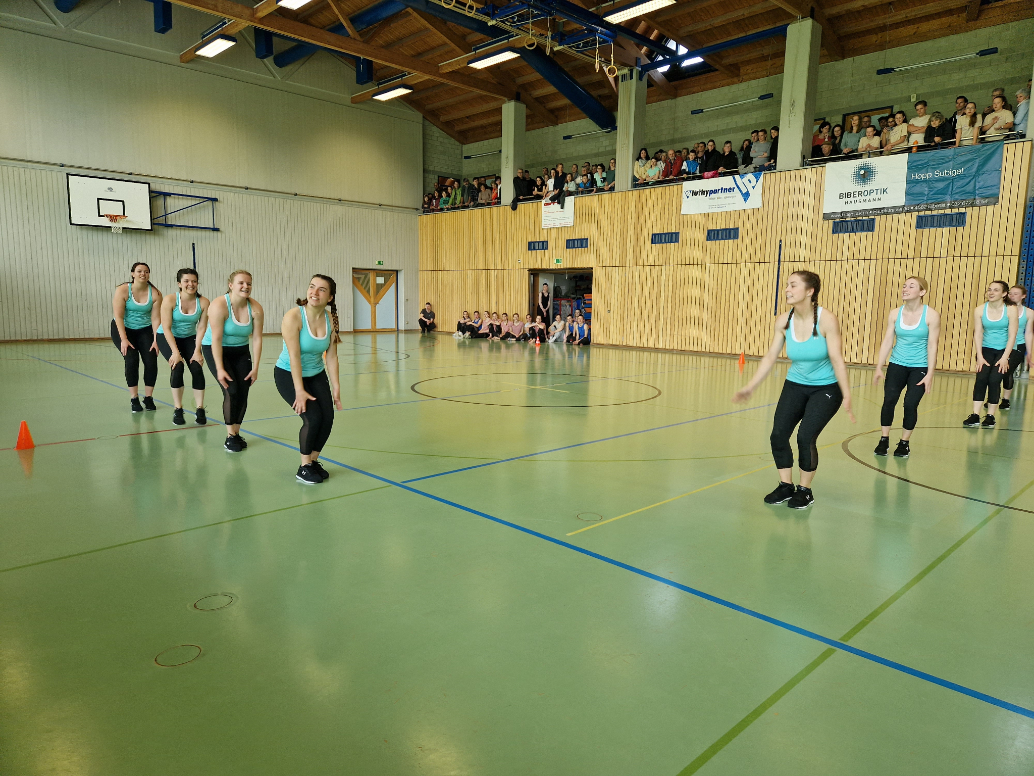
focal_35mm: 23
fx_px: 687
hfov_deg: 73.9
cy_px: 388
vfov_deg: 58.9
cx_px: 517
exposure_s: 1/100
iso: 64
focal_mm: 5.4
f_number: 1.8
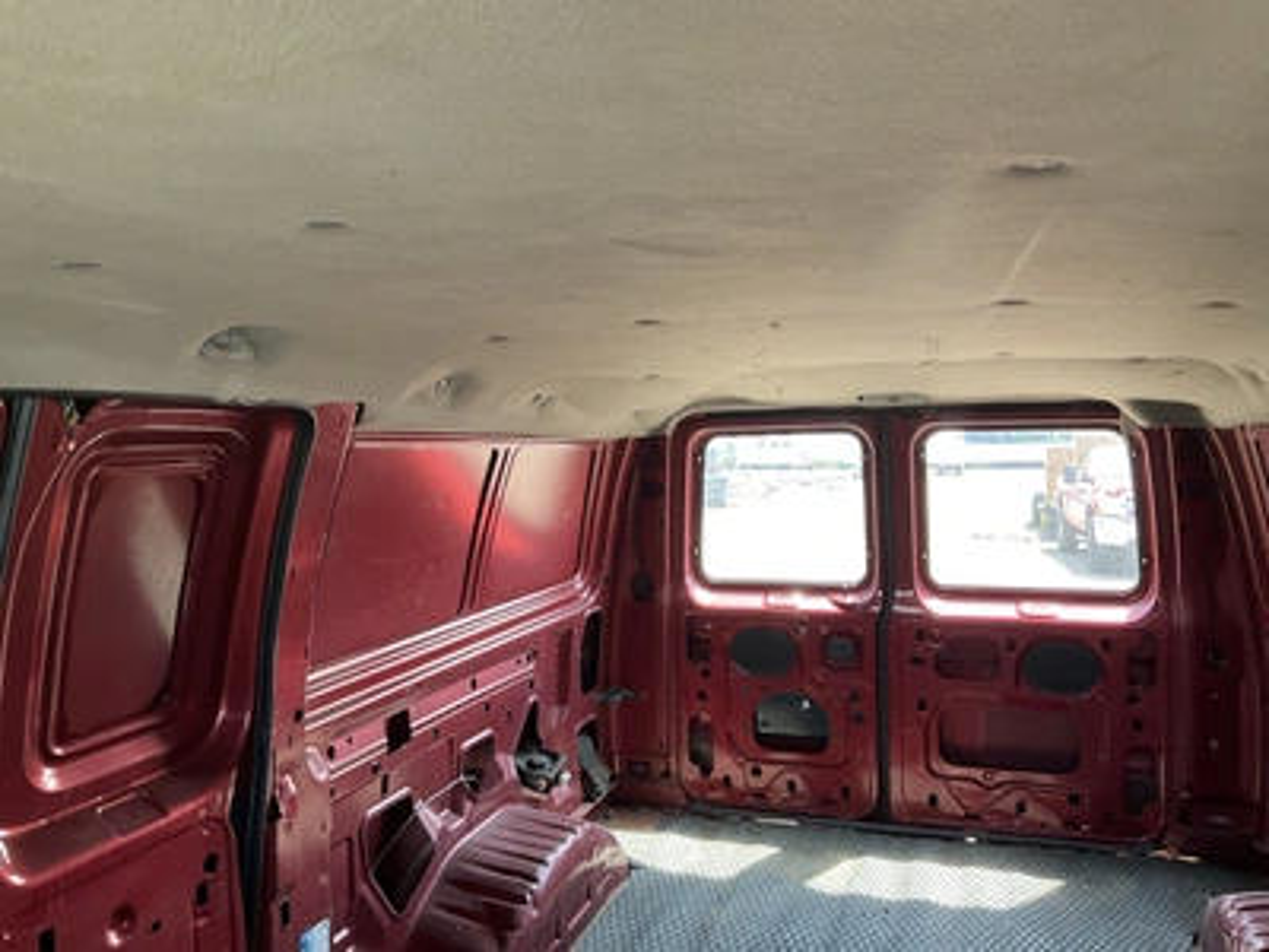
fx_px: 1063
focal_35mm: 29
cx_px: 634
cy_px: 476
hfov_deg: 61.7
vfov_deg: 48.2
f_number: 1.8
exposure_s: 1/116
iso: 64
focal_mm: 3
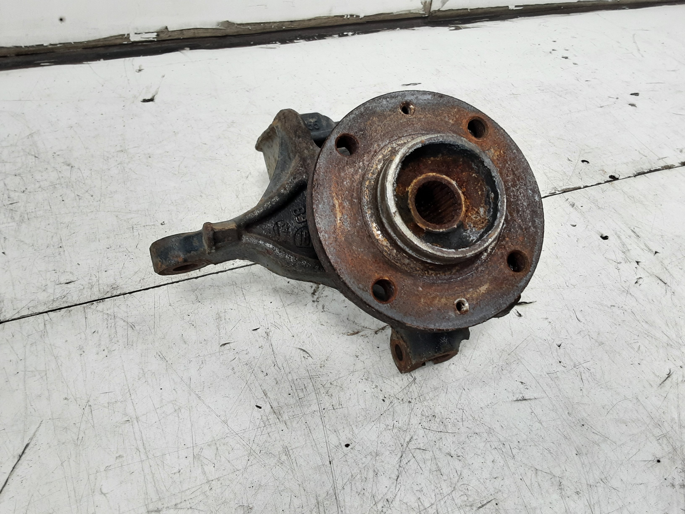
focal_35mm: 27
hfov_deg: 65.3
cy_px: 257
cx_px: 342
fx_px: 534
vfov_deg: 51.4
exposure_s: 1/50
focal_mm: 2.91
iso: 64
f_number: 1.9
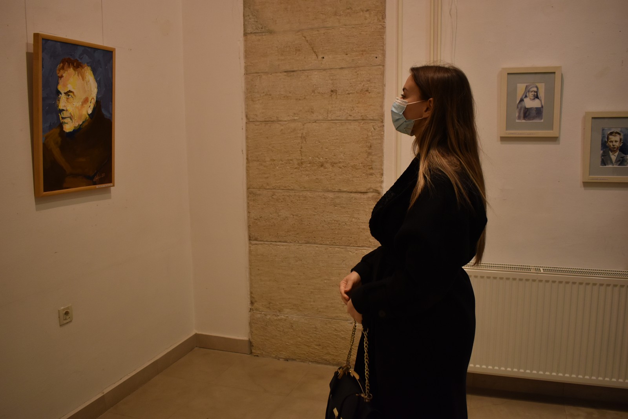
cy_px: 210
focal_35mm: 32
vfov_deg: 41.7
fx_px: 550
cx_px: 314
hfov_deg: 59.5
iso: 800
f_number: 3.8
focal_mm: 21
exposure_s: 1/160
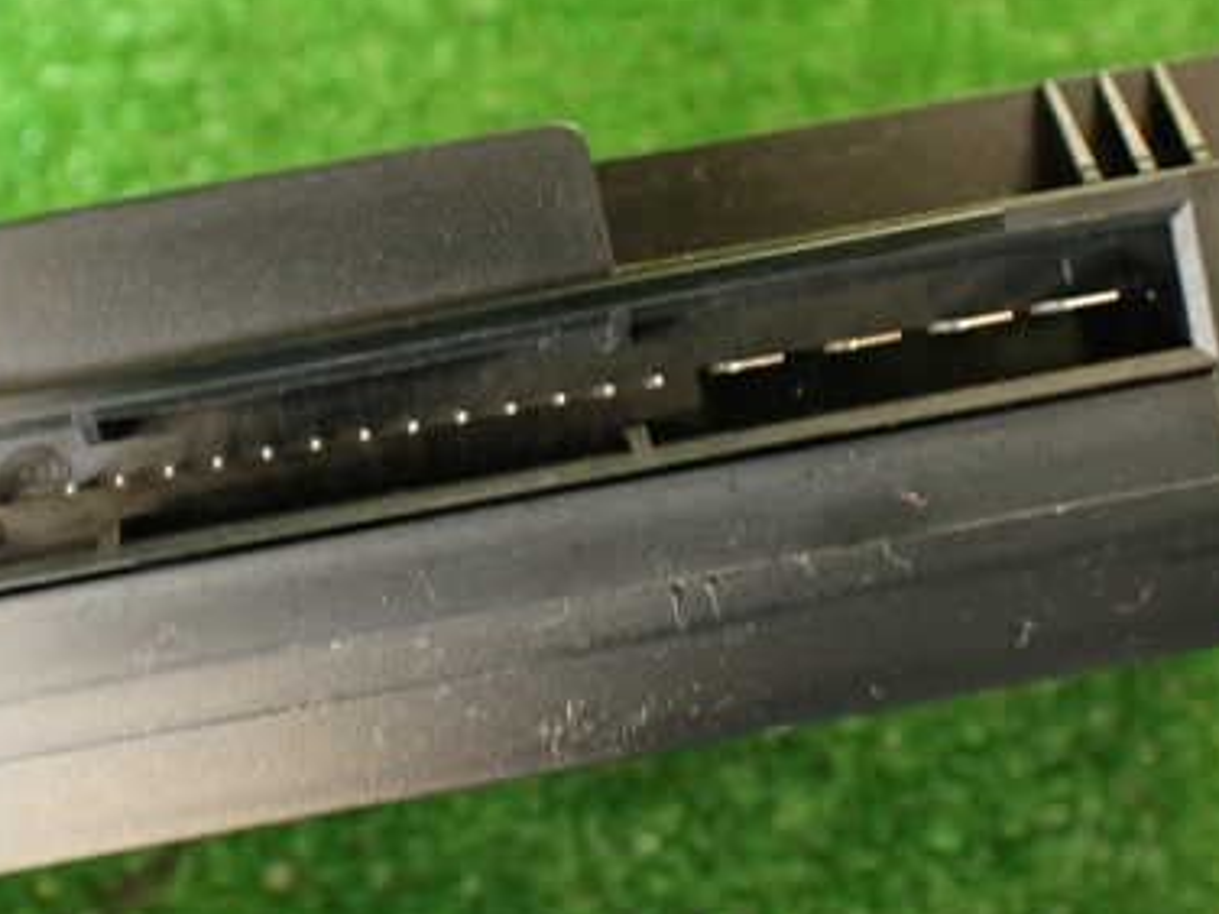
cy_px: 392
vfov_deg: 28.5
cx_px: 421
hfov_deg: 37.2
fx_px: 1796
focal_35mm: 51
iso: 400
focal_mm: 5.79
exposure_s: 1/30
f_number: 2.4
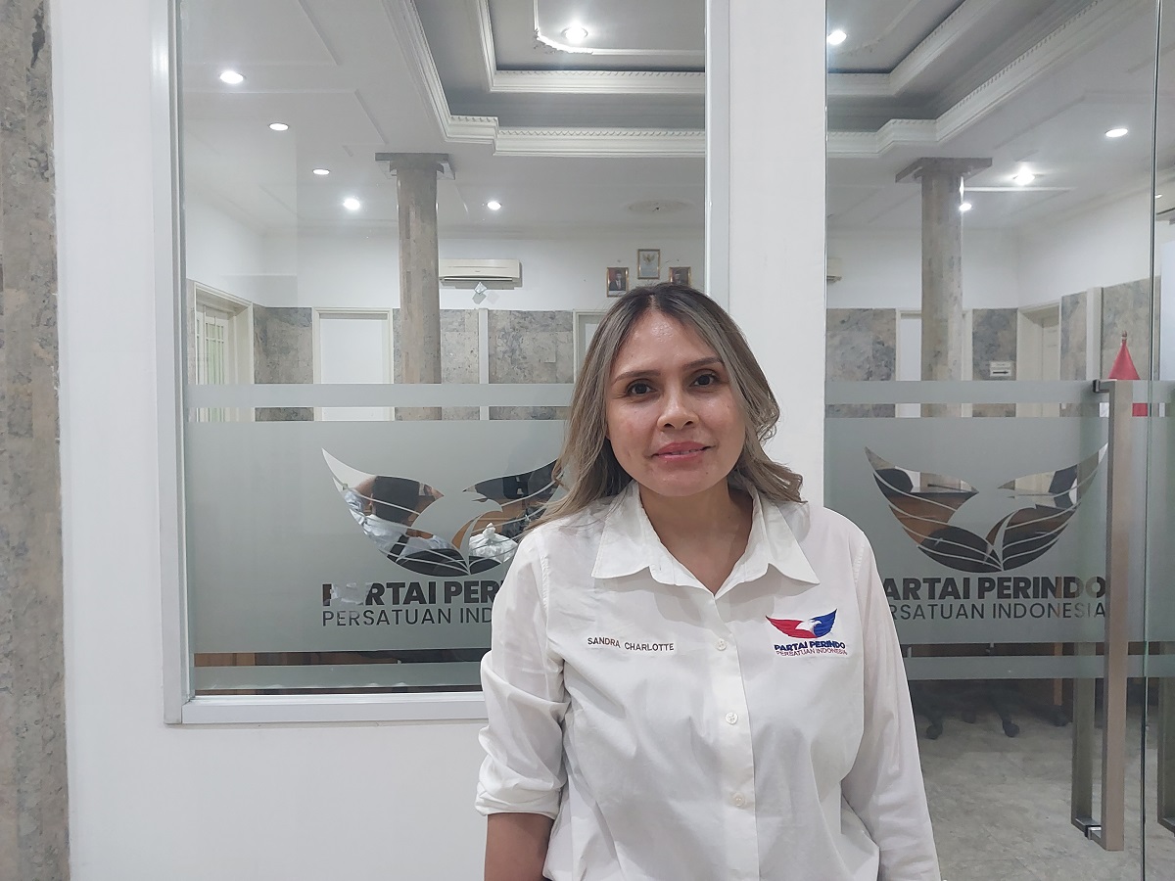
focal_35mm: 30
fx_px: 1018
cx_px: 588
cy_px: 440
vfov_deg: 46.8
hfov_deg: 60.0
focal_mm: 4.6
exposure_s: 1/40
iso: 320
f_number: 1.8
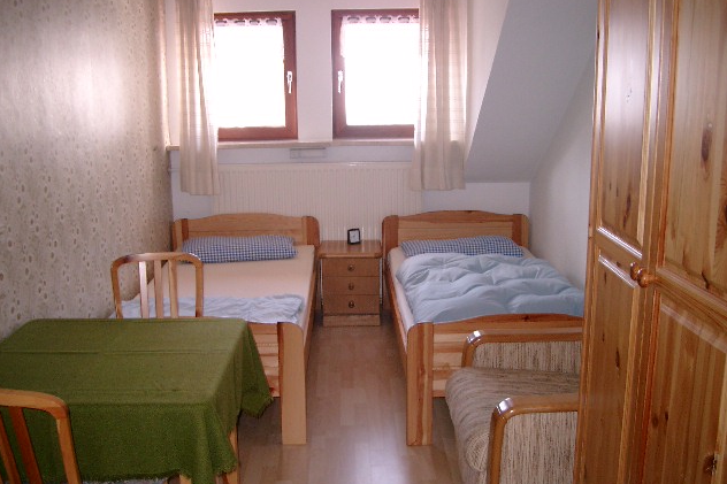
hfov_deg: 49.6
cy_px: 261
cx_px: 366
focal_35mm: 39
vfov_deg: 34.2
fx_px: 787
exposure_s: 1/60
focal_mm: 7.6
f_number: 2.6
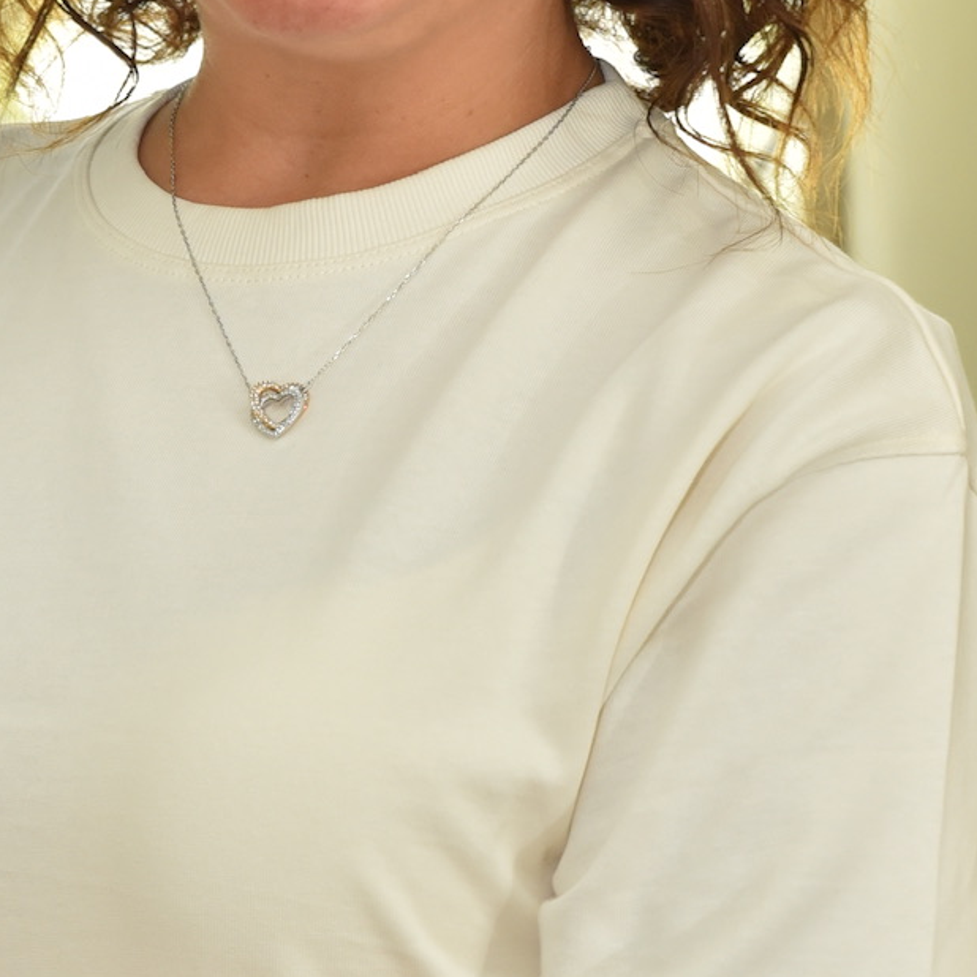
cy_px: 449
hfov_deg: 10.0
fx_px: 5556
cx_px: 360
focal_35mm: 174
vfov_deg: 10.0
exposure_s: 1/160
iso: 640
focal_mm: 55
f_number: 5.6
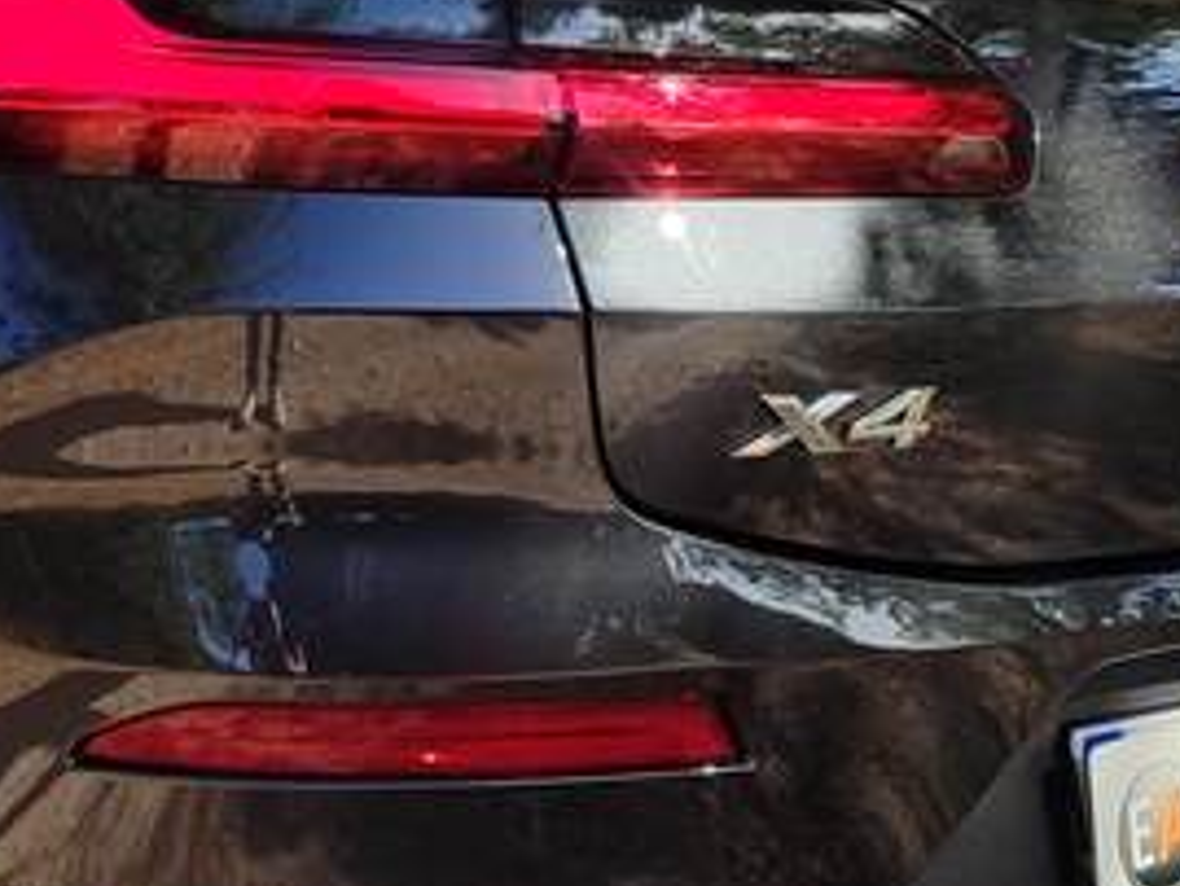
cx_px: 48
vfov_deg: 15.5
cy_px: 180
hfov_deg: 20.1
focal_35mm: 95
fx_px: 3240
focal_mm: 5.95
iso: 50
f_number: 1.89
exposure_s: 1/472
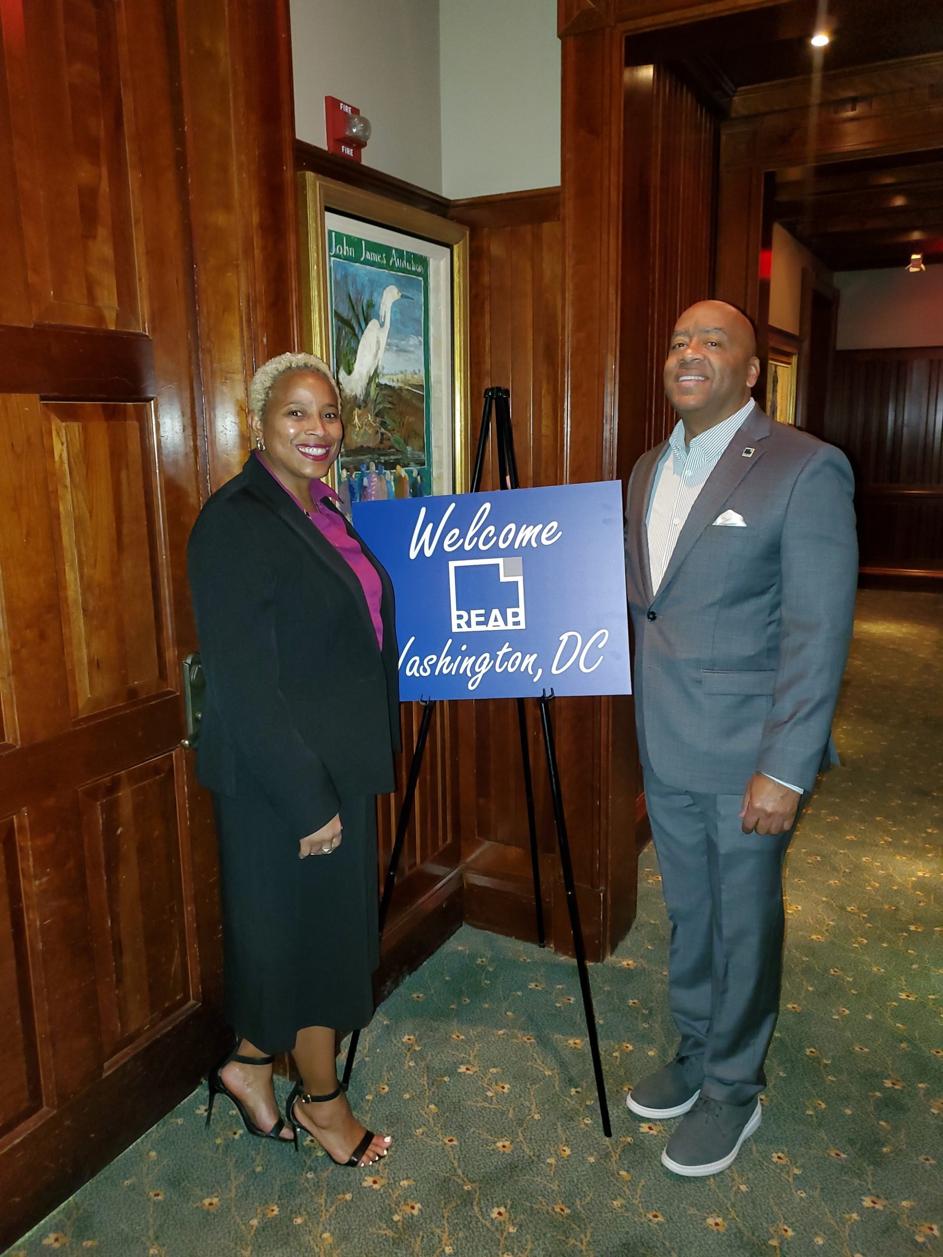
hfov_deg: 53.1
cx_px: 472
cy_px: 628
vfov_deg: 67.3
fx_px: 944
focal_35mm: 26
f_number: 1.5
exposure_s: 1/10
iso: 200
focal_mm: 4.3
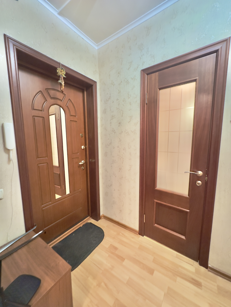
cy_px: 154
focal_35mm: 14
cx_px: 116
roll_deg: -0.1
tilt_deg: -6.2
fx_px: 125
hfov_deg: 85.7
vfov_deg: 102.1
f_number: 2.2
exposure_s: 1/33
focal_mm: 2.22
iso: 1000
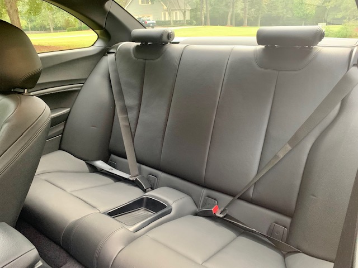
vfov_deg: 53.1
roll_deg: +1.4
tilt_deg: -23.7
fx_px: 269
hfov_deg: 67.3
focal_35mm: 26
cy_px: 134
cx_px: 179
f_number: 1.8
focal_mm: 4.25
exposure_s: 1/35
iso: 400
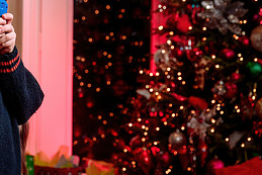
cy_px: 77
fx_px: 896
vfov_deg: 11.2
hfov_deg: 16.1
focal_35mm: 123
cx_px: -30
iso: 200
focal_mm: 55
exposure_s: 1/60
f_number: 5
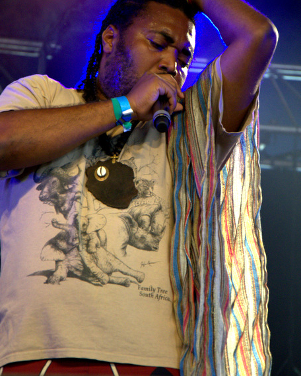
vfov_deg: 10.3
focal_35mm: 187
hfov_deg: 8.3
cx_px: 148
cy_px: 199
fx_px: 2078
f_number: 5.6
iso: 2500
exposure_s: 1/160
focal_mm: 105
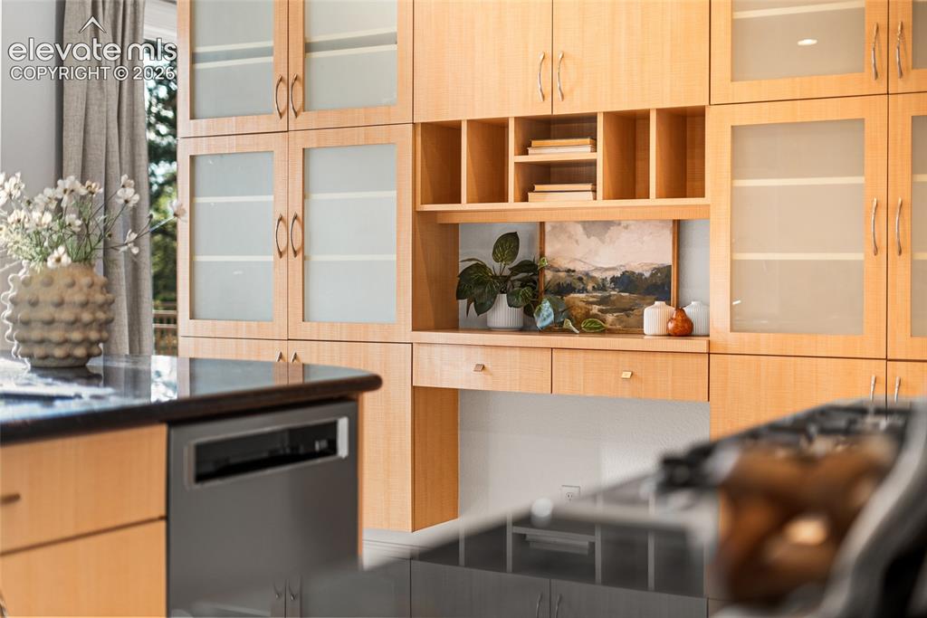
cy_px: 309
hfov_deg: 39.6
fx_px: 1288
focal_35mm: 50
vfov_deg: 27.0
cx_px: 464
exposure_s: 1/50
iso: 200
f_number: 1.8
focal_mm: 50
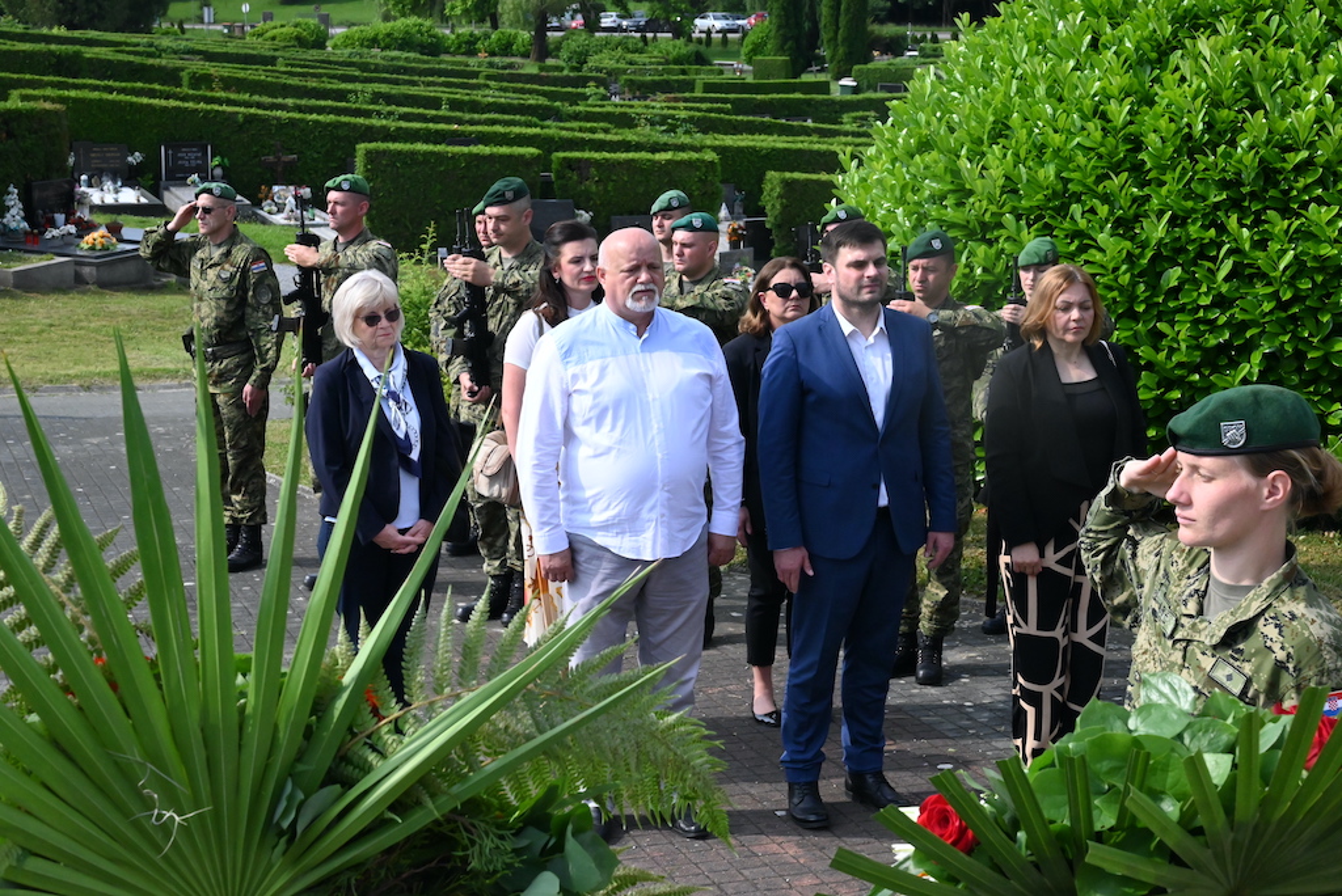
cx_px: 671
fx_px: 2238
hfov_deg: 33.4
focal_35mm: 60
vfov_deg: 22.7
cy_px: 448
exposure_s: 1/3200
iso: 5000
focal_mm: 60
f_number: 14
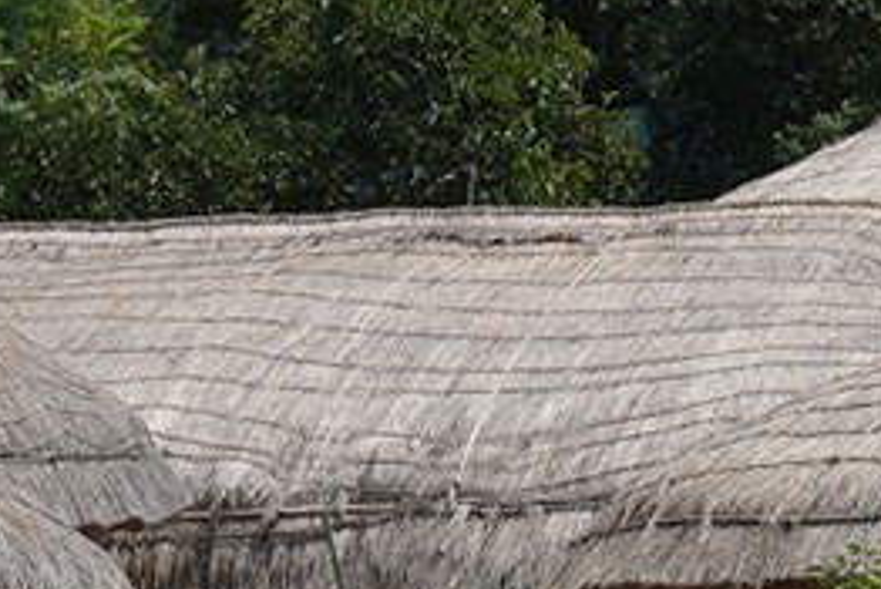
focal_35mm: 267
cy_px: 1346
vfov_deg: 5.0
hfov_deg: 7.7
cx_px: 763
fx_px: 6537
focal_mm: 35
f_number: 14
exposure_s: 1/100
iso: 100
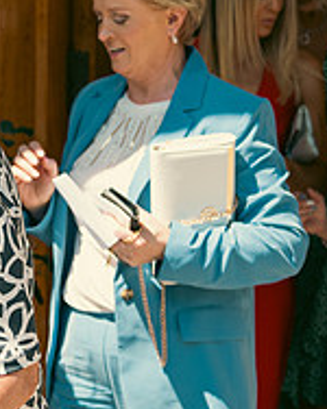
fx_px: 1406
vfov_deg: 16.5
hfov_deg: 12.9
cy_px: 119
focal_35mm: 116
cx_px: -92
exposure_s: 1/640
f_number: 3.5
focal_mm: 40
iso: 100
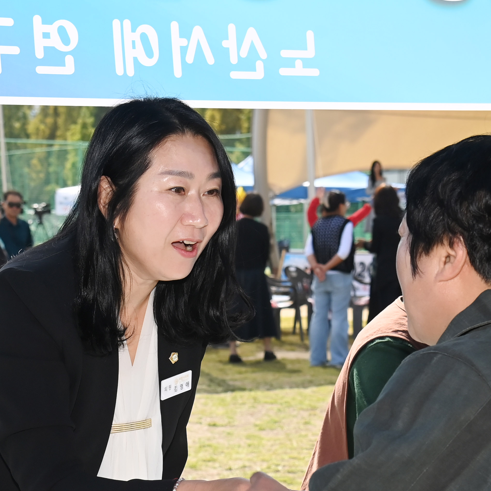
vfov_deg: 16.2
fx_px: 1717
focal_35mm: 107
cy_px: 396
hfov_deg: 16.3
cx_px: 230
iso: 400
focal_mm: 46
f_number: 6.3
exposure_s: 1/800
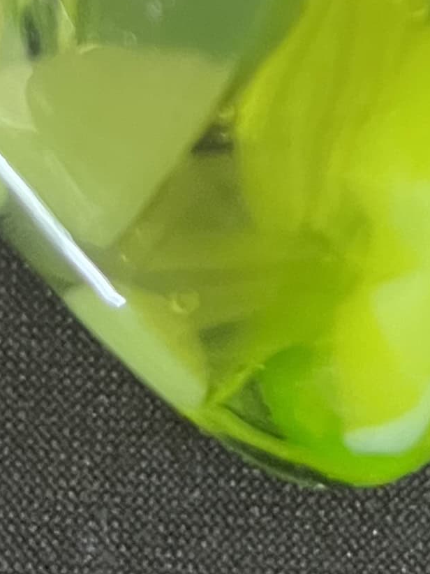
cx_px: 334
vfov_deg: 24.6
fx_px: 1143
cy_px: -172
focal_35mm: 69
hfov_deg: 21.1
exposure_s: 1/30
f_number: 1.6
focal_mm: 5.1
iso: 800
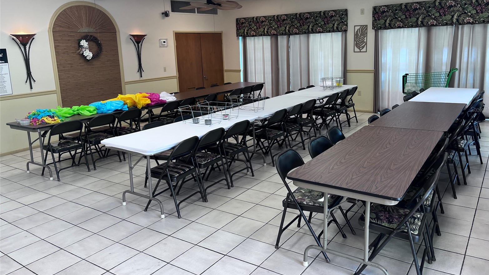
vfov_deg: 40.0
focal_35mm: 29
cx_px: 250
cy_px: 109
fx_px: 376
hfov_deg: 66.1
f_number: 1.6
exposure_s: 1/120
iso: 100
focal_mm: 5.1
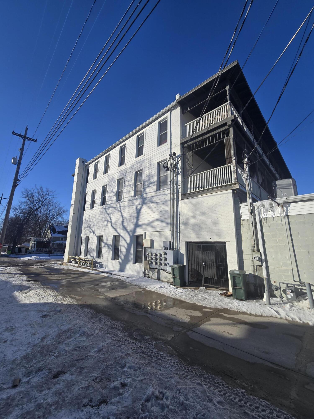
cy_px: 210
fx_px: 157
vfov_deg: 106.2
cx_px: 157
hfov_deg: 89.9
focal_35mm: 13
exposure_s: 1/3134
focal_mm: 2.2
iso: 50
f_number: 2.2
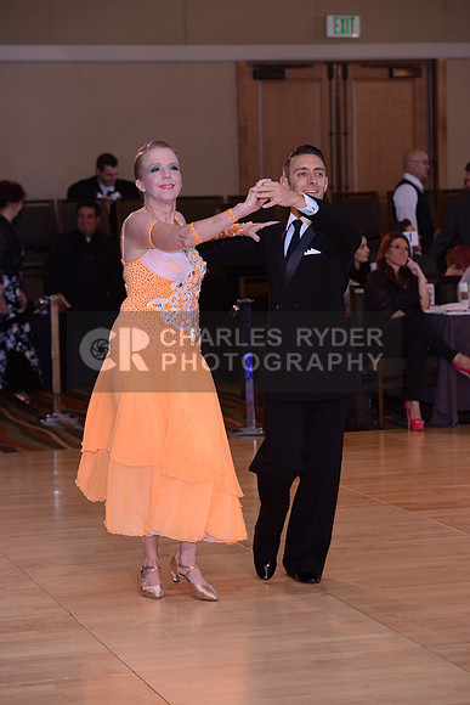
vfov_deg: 18.6
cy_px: 352
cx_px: 235
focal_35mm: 110
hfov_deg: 12.5
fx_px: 2153
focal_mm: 110
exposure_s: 1/250
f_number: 5
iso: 1600
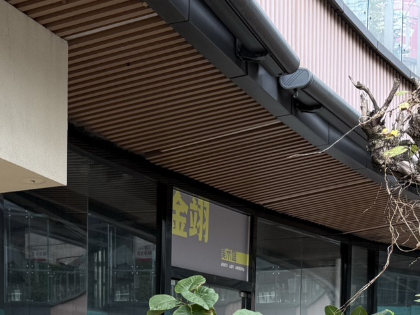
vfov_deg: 17.6
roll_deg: -0.2
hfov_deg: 24.9
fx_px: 922
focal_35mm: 76
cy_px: 453
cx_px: 45
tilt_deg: -2.9
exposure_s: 1/742
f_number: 1.78
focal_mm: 6.76
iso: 80
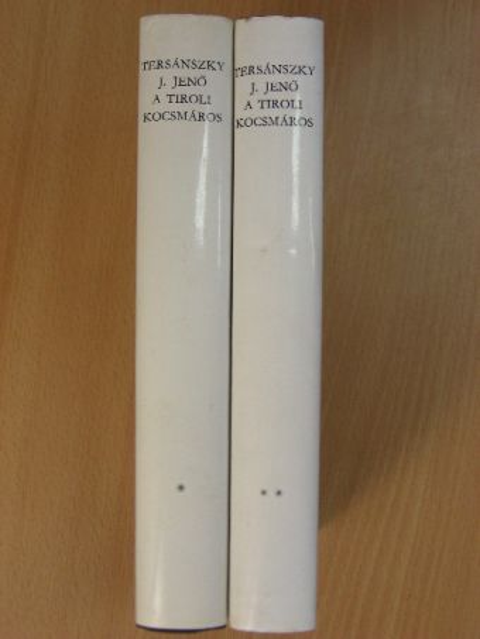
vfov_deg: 39.6
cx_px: 240
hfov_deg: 30.3
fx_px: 887
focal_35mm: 48
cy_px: 320
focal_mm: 8
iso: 100
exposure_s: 1/30
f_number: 3.5
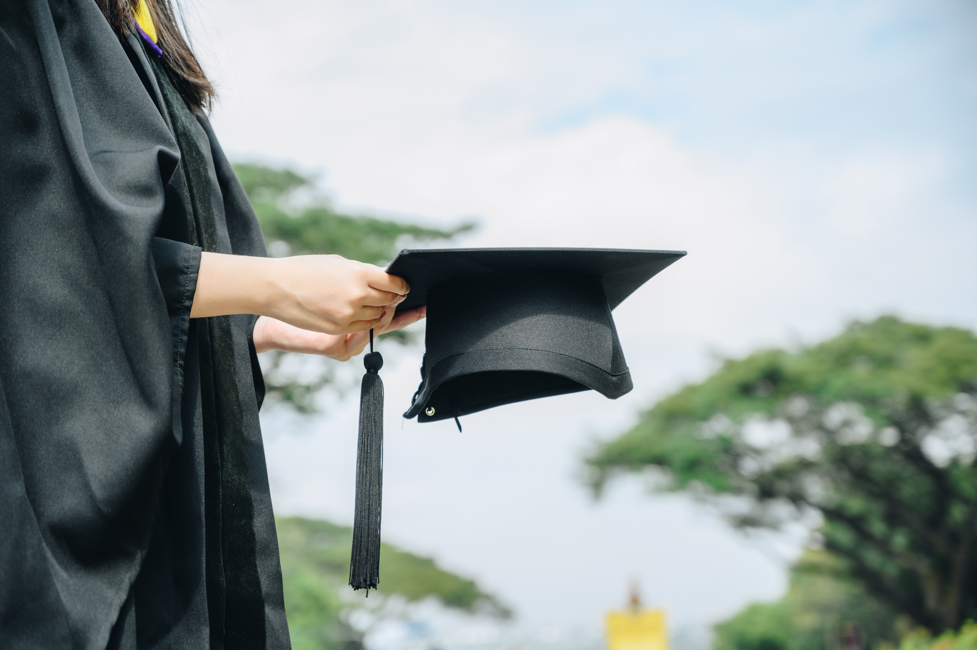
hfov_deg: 28.9
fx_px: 1898
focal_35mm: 70
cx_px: 488
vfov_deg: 19.4
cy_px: 325
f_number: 4
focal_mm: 70
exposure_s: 1/500
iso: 250
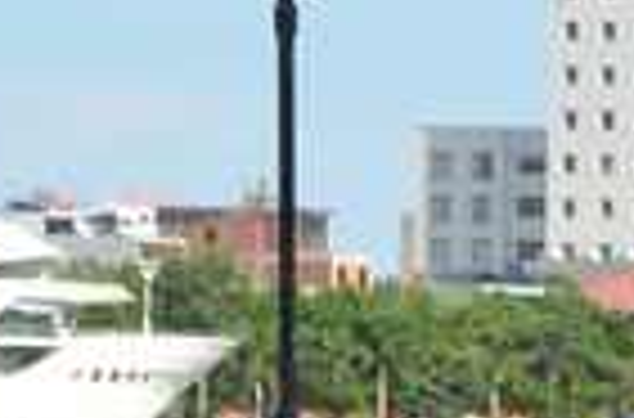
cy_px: 544
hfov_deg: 3.3
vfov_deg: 2.2
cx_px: 1228
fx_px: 10777
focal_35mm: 614
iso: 160
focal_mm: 90
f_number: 8
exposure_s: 1/250
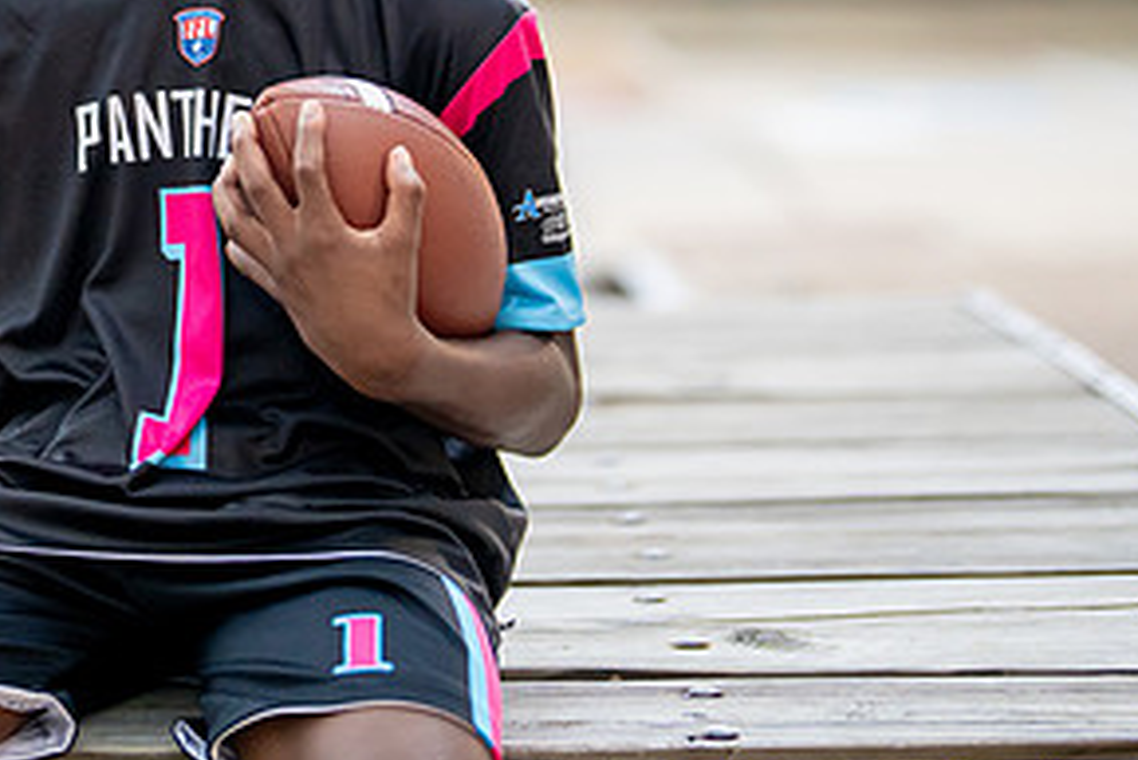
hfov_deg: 16.7
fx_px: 3827
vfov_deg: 11.2
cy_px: -31
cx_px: 180
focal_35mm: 121
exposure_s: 1/320
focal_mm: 50
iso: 1250
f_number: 1.2
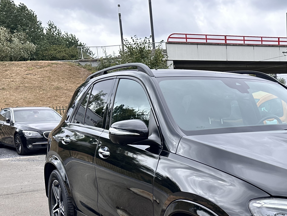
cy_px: 189
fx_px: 423
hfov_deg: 34.8
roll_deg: +2.3
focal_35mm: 51
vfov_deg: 27.7
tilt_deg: -12.2
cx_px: 271
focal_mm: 6.86
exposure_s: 1/1241
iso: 80
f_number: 1.78
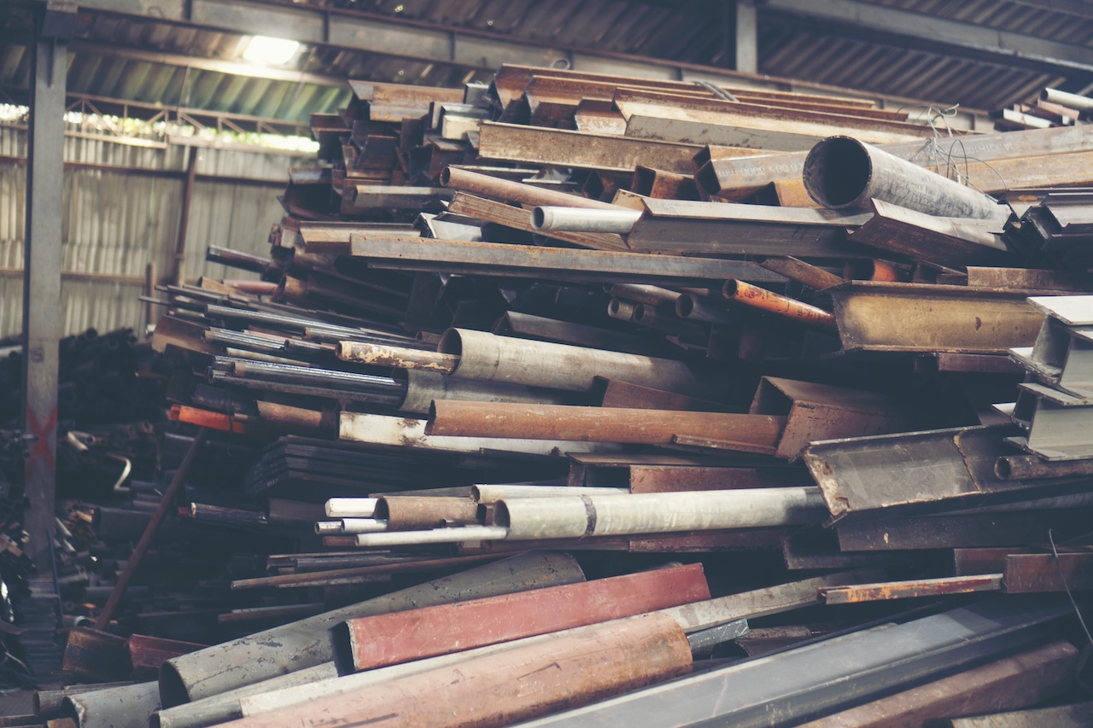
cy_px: 364
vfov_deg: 25.7
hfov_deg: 37.9
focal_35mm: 52
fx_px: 1594
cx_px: 546
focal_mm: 35
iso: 400
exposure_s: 1/60
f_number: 1.8
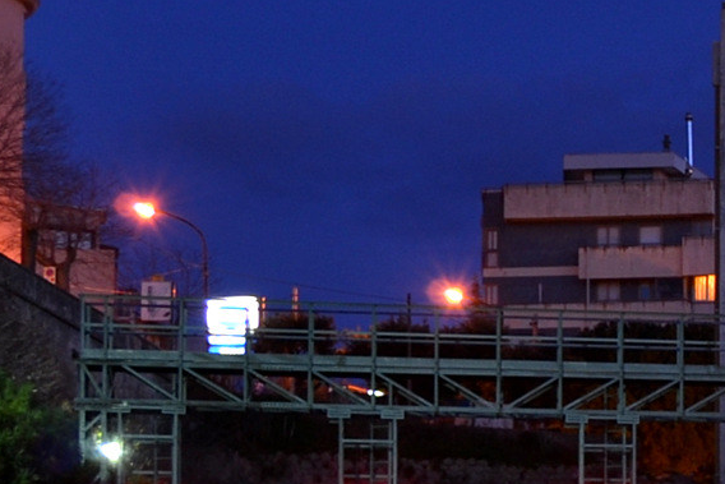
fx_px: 1873
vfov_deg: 14.7
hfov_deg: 19.8
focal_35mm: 93
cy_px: 261
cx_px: 994
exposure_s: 2
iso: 100
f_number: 5.6
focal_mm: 22
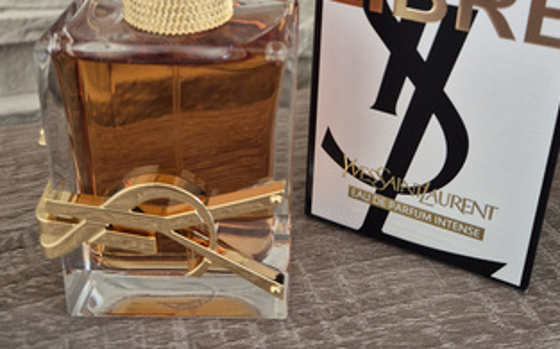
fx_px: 595
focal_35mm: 39
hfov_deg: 50.3
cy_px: -7
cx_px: 319
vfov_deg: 30.2
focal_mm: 5.4
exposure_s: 1/100
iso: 500
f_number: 1.8
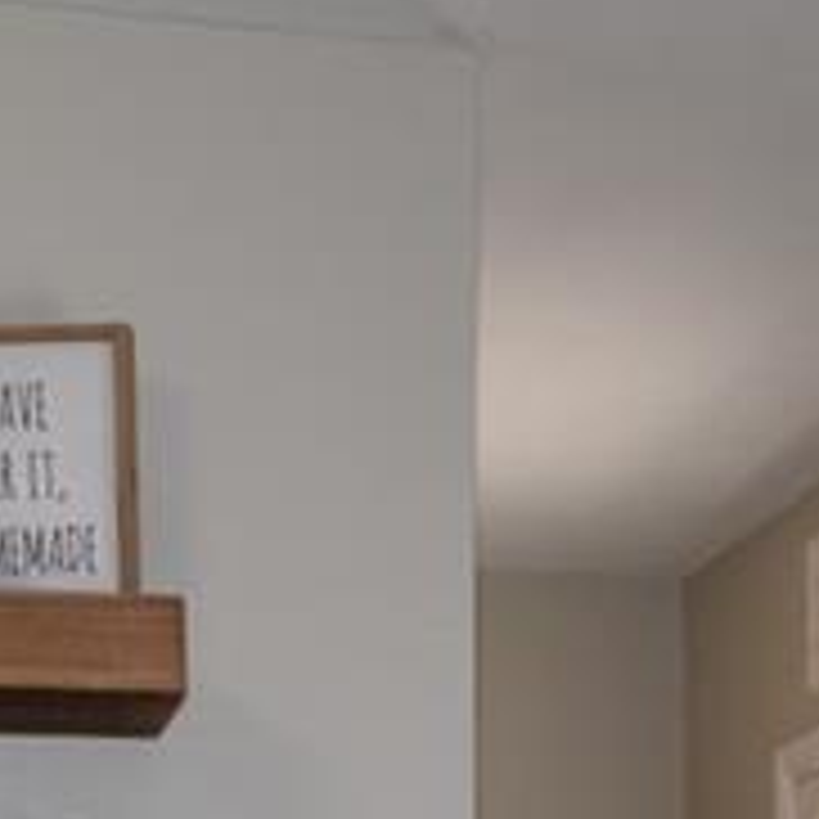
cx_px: 927
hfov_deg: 13.2
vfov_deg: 12.5
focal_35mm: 129
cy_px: 1426
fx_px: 3453
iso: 500
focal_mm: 18
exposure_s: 1/125
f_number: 5.6
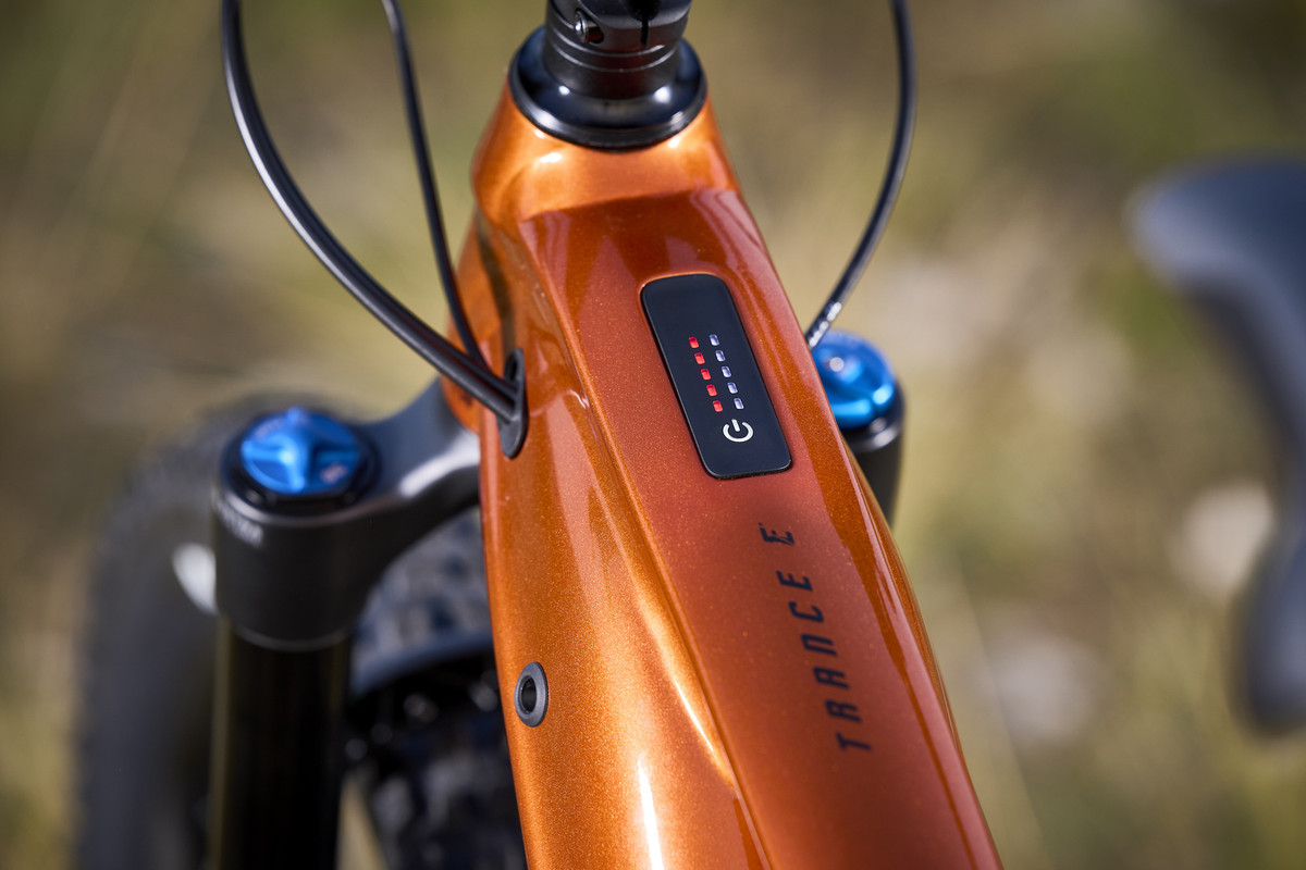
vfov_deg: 6.9
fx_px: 7255
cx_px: 653
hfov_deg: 10.3
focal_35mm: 200
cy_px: 435
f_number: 5
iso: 160
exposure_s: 1/125
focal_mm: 200
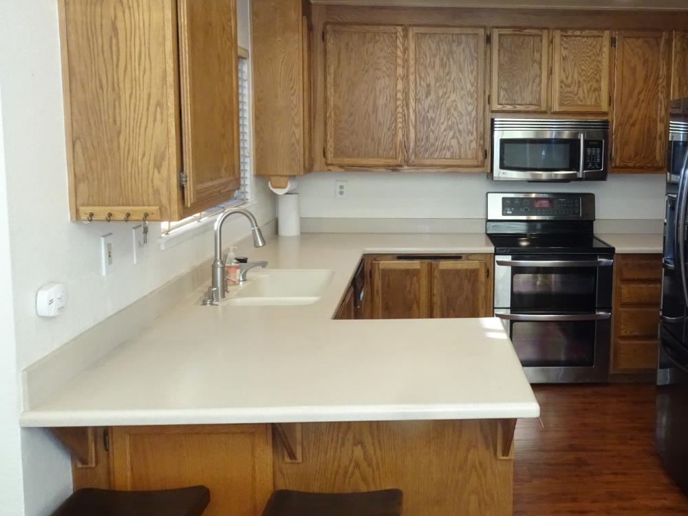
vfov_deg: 39.6
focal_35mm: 36
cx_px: 466
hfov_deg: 50.3
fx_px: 716
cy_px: 227
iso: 320
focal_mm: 4.16
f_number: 3.5
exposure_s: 1/30
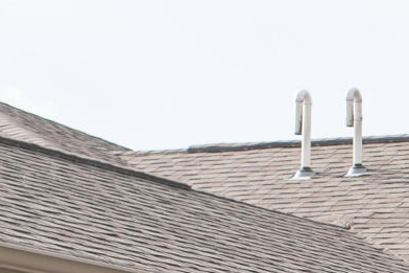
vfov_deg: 4.9
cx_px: 1118
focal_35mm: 268
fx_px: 3043
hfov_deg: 7.1
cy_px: 802
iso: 160
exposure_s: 1/640
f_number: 5
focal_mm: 35
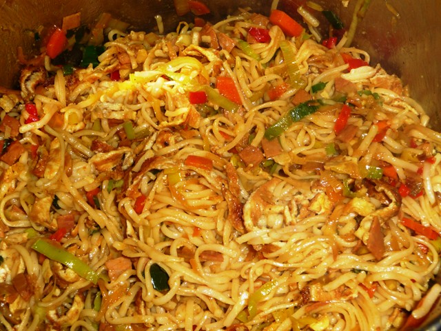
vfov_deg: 30.3
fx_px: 612
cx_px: 220
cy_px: 166
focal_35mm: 48
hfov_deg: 39.7
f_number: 4.2
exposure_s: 1/30
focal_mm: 8
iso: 100
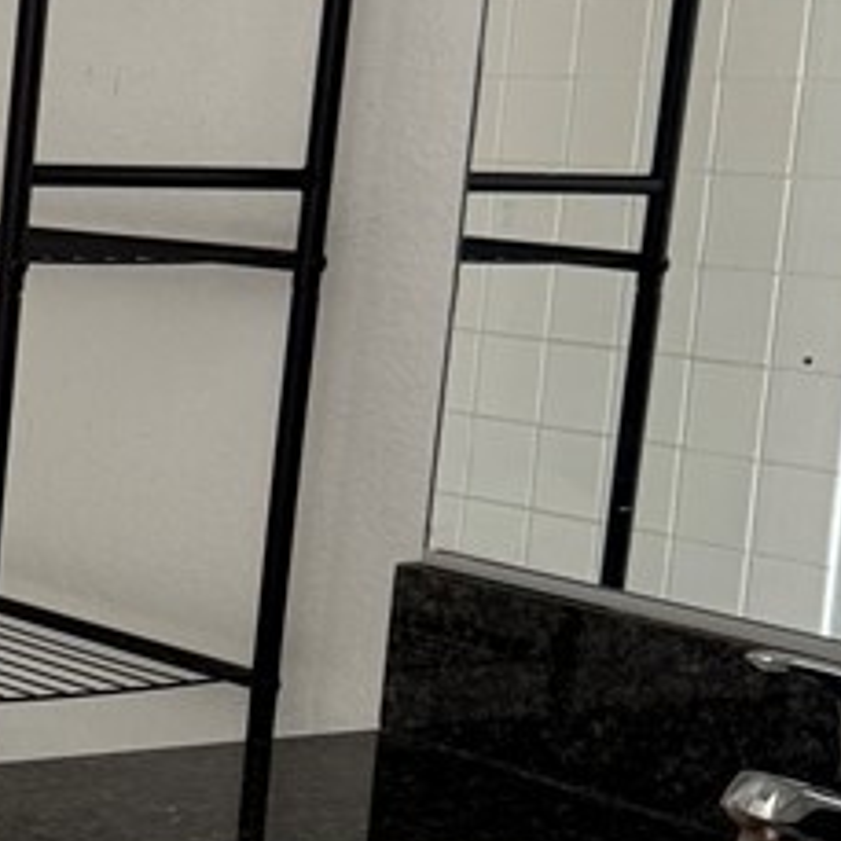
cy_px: 595
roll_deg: -2.4
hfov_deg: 16.2
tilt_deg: -8.1
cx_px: -525
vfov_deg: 18.2
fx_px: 2611
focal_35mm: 95
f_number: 1.78
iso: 200
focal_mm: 6.76
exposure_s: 1/93
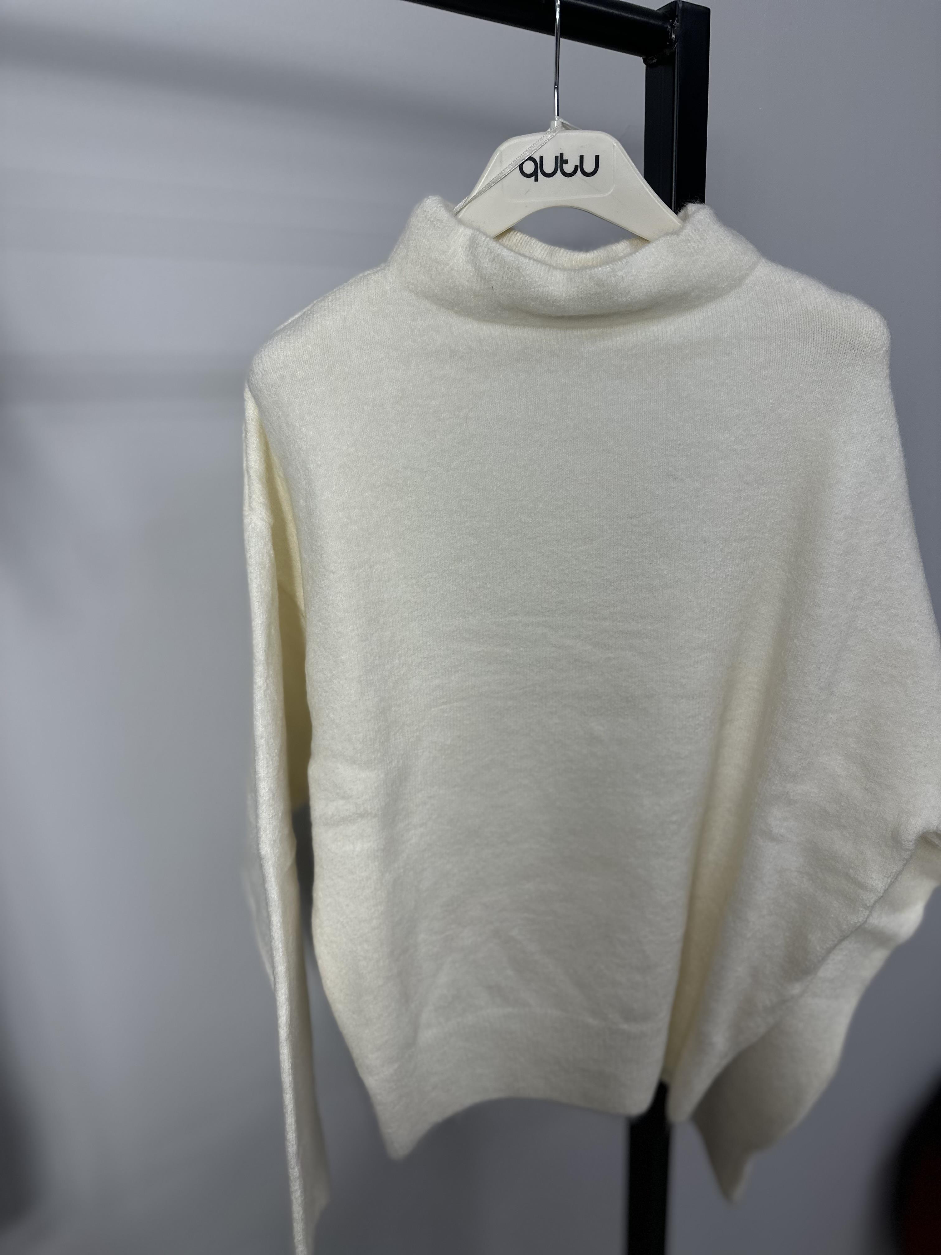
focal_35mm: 24
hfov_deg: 56.8
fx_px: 870
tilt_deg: -12.3
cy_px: 628
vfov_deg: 71.6
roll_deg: +0.7
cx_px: 470
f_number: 1.78
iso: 64
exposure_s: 1/100
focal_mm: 6.86
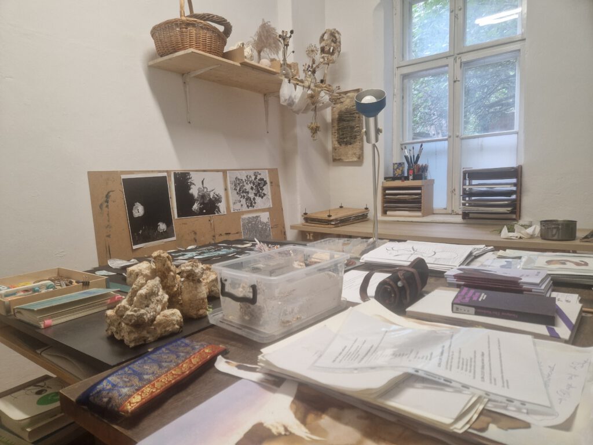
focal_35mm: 23
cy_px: 222
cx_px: 296
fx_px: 394
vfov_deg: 58.9
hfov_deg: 73.9
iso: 250
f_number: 1.8
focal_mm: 5.4
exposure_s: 1/100
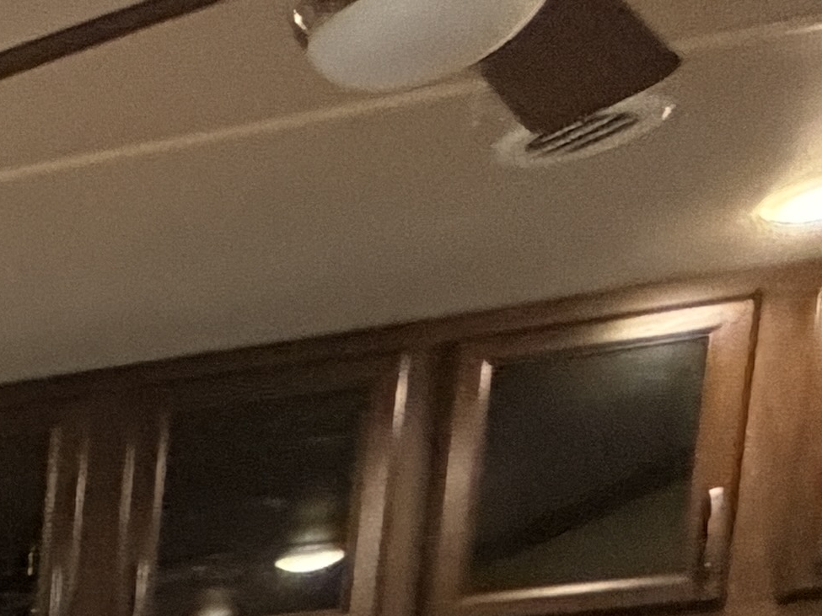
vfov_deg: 14.2
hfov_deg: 13.3
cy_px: 1333
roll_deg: -0.1
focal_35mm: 82
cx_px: -1365
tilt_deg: -6.8
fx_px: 1947
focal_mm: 2.22
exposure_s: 1/60
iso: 500
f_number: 2.2
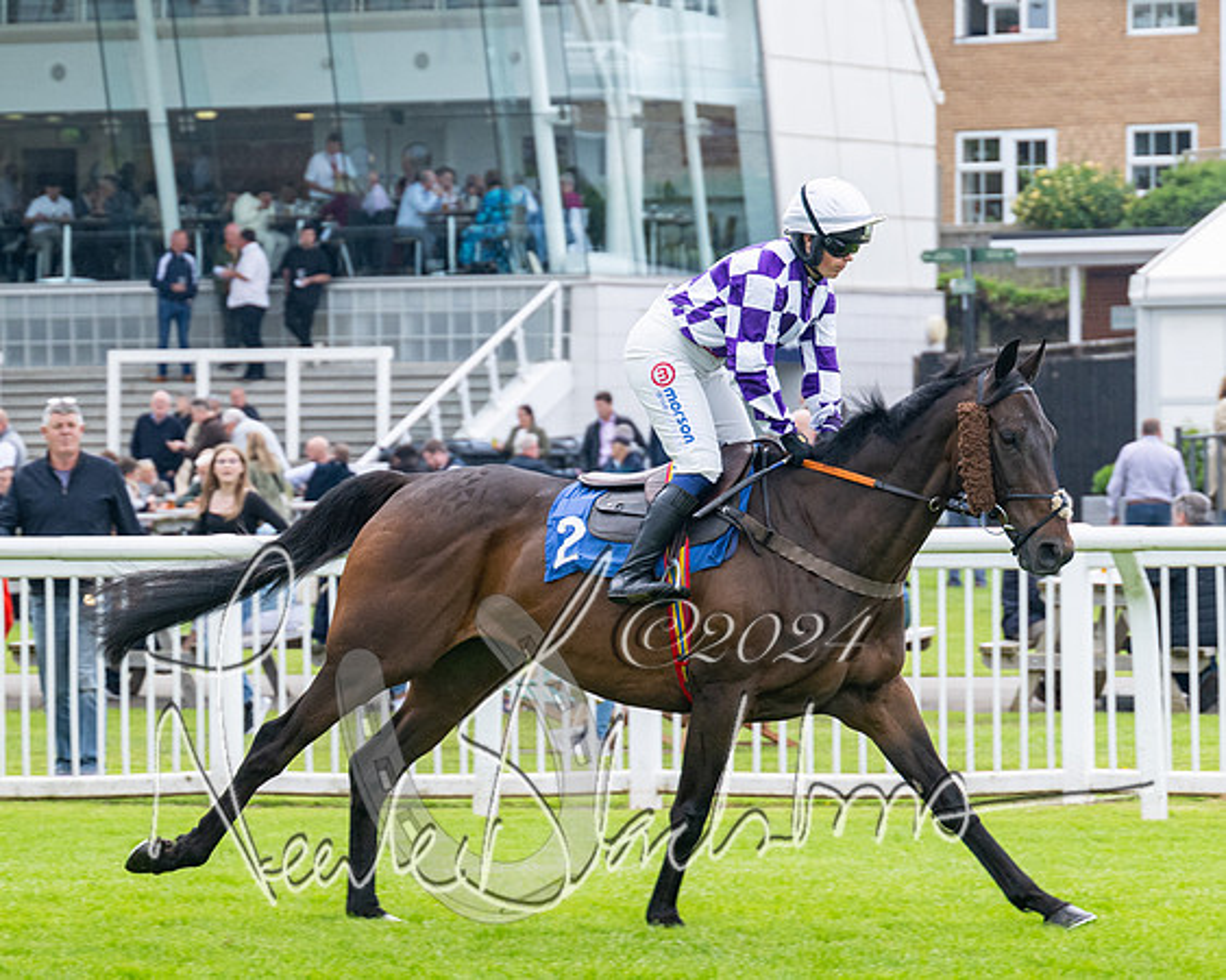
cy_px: 443
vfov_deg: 8.5
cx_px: 808
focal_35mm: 182
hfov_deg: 10.6
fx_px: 6610
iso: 400
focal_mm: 98
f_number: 4
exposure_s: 1/640
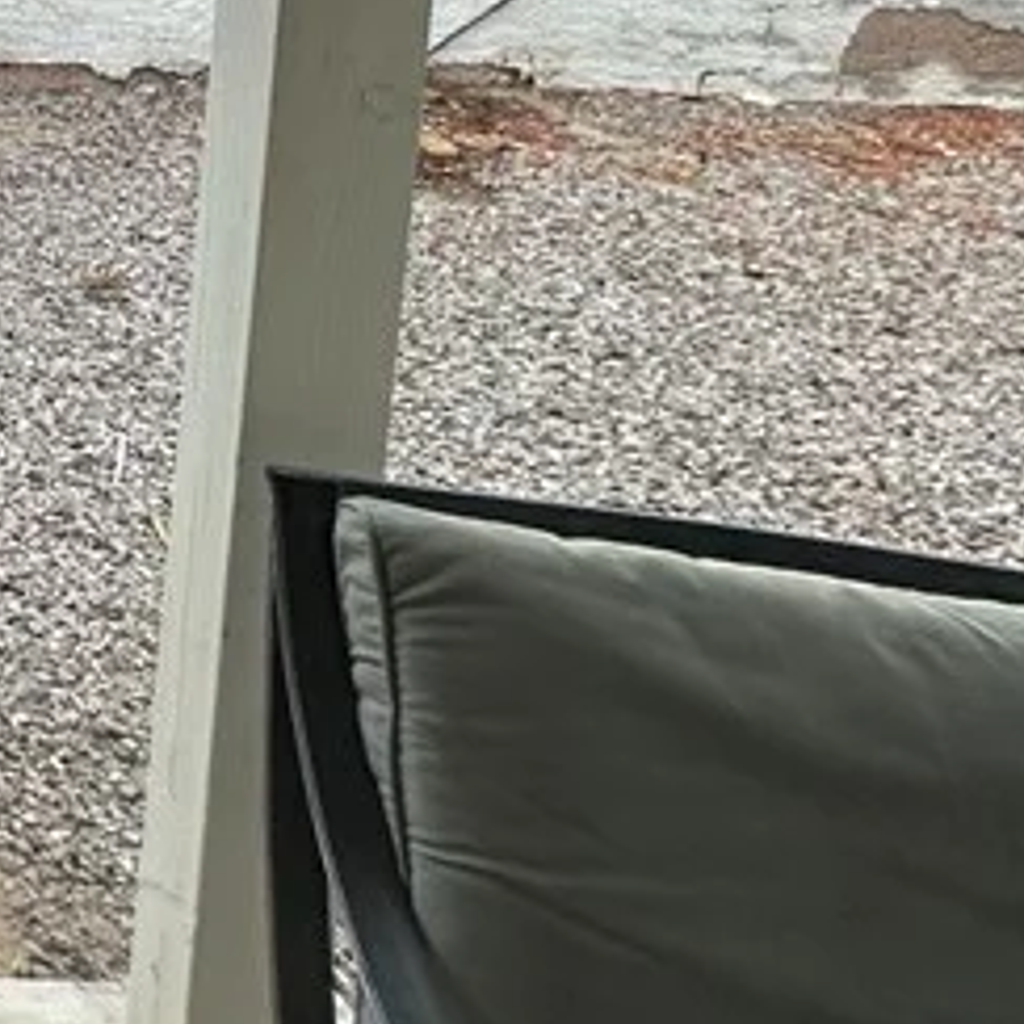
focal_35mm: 52
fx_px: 1740
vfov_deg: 28.2
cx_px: -1100
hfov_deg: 18.4
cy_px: -235
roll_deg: +0.5
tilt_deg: -5.3
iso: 40
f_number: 2.2
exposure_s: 1/471
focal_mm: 2.22
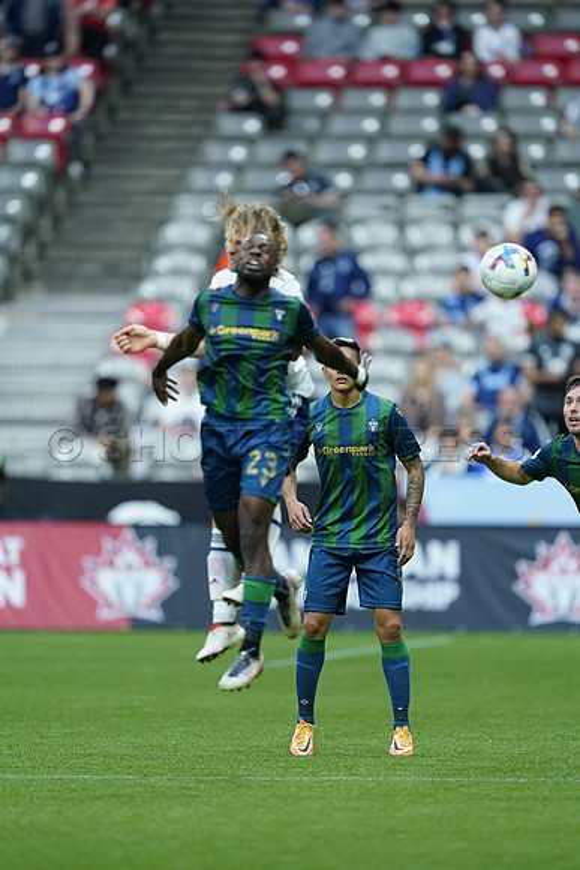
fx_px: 14490
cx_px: 290
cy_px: 435
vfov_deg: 3.4
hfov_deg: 2.3
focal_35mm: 600
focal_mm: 600
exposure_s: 1/1600
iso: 3200
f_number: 4
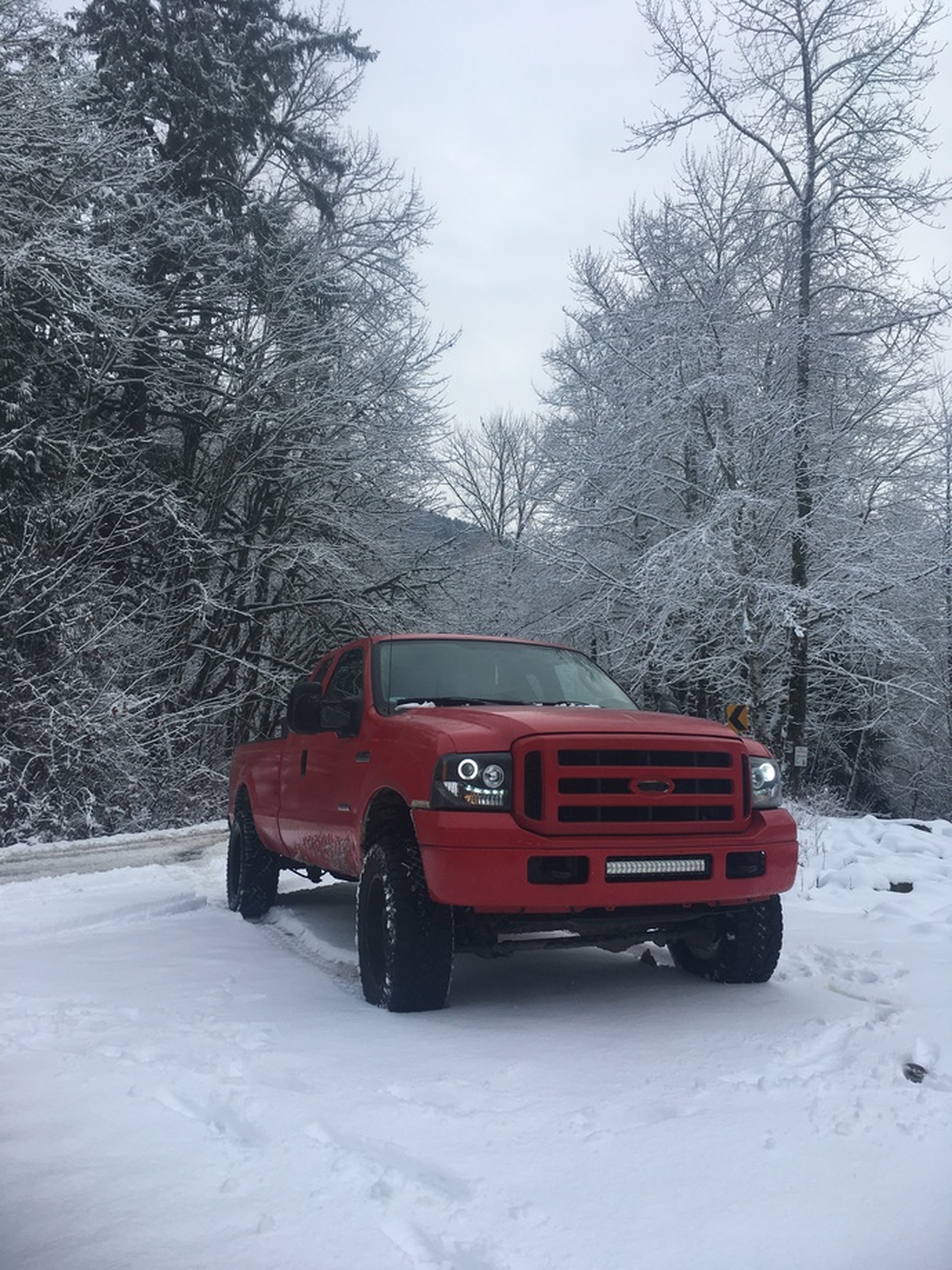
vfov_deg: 61.7
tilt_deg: +8.5
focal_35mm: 29
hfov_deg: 48.2
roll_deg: -1.0
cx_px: 476
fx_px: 1063
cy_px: 635
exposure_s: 1/523
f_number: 2.2
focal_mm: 4.15
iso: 25
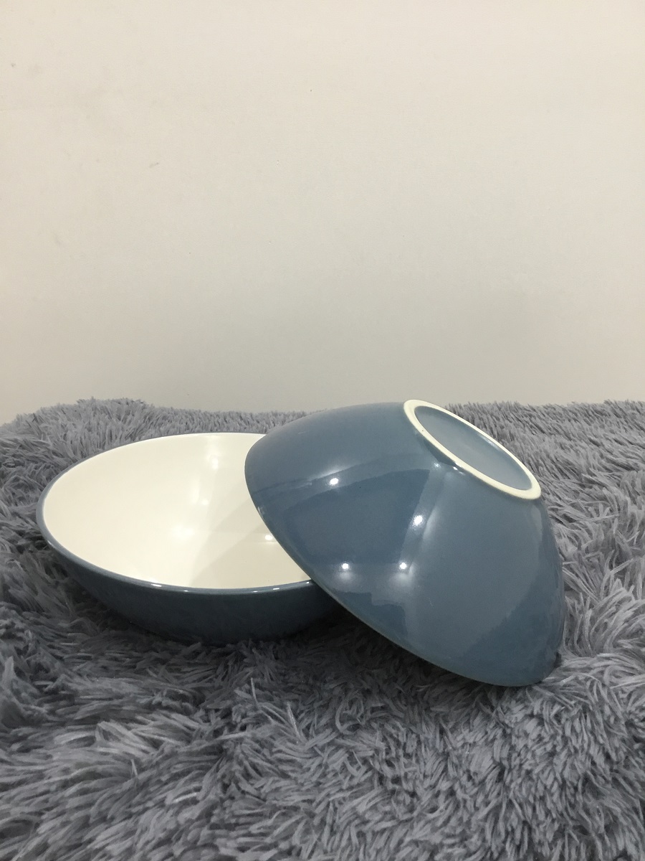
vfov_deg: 58.4
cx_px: 322
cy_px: 430
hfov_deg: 45.4
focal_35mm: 31
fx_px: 770
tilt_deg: -19.6
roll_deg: -0.2
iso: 100
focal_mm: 3.3
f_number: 2.4
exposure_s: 1/33
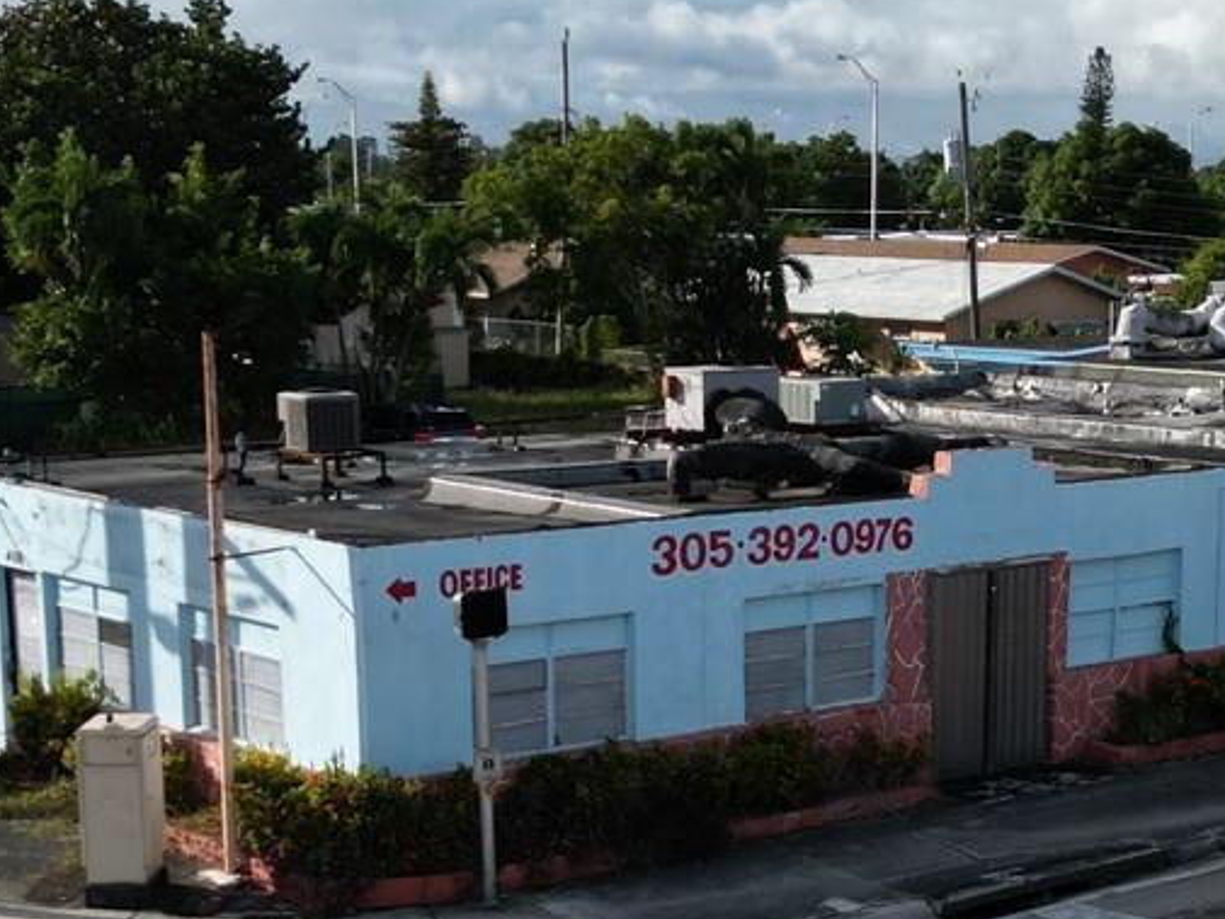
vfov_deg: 19.1
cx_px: 881
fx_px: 2690
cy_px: 781
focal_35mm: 76
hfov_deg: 25.4
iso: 130
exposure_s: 1/4000
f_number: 1.7
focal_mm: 6.72
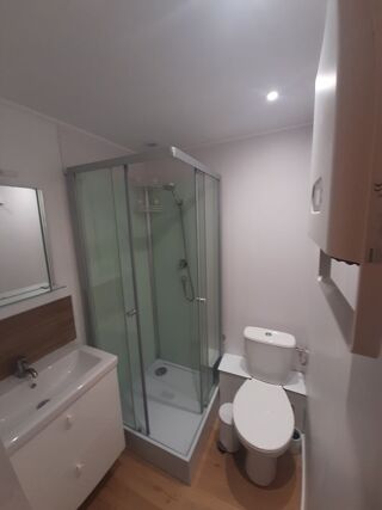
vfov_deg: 106.2
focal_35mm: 13
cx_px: 191
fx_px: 191
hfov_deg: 89.9
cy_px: 255
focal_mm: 1.42
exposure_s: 1/40
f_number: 2.2
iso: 80
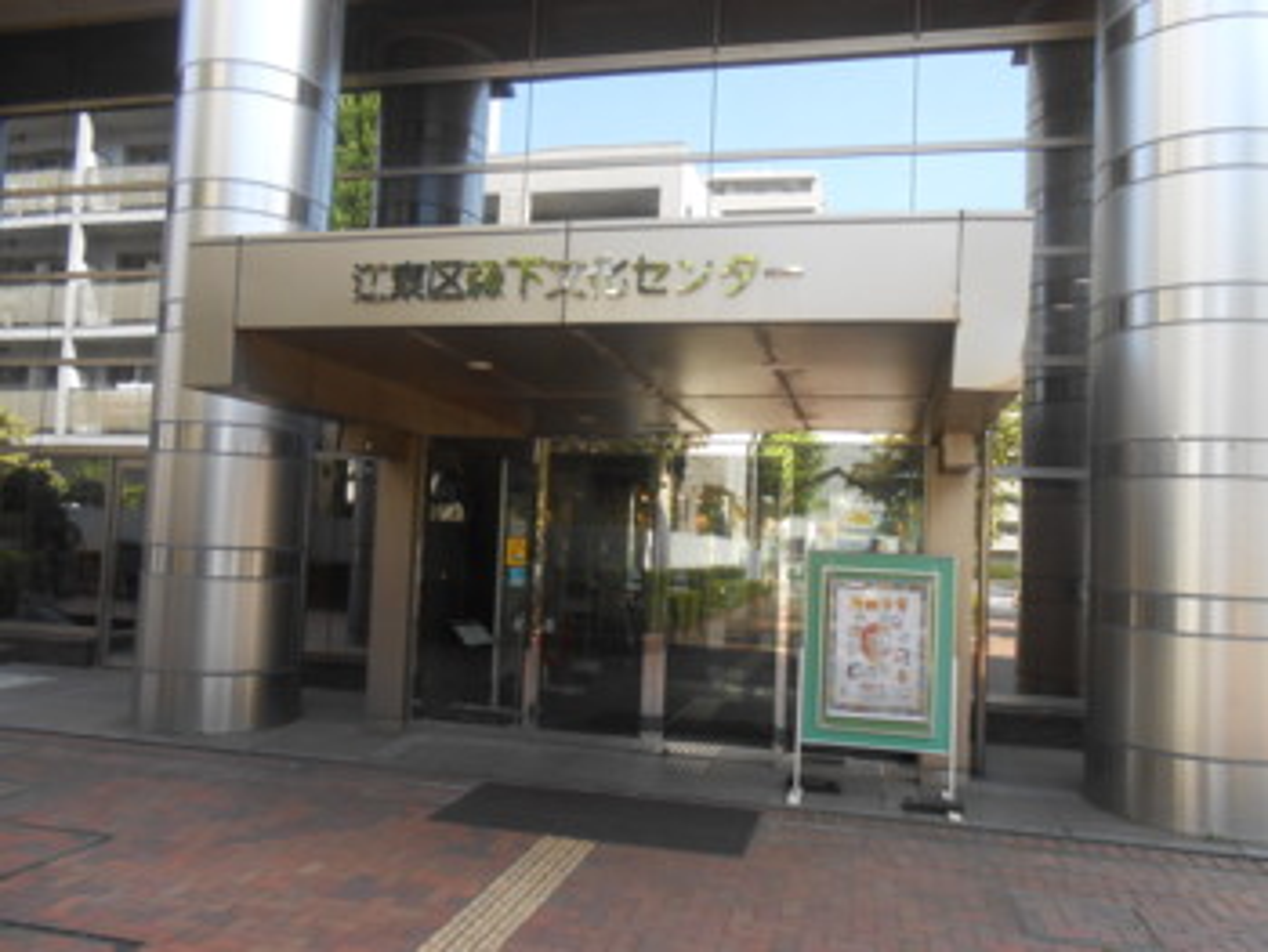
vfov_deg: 53.1
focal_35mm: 26
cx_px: 634
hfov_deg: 67.3
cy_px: 476
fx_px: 953
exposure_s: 1/250
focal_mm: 4.6
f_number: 3.5
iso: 200
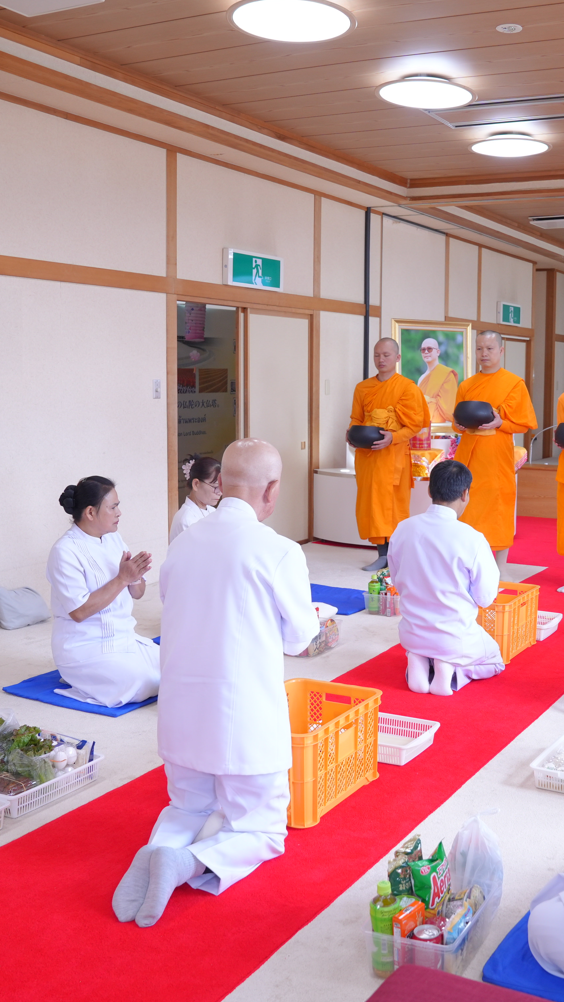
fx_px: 1010
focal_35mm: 38
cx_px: 448
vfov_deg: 52.8
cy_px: 503
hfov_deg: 30.5
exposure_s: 1/90
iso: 500
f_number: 4
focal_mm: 24
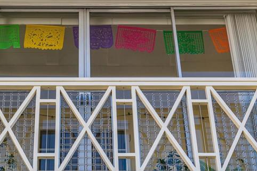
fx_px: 607
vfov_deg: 15.9
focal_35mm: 85
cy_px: 142
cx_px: 94
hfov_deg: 23.9
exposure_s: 1/50
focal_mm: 40
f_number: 16
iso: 64
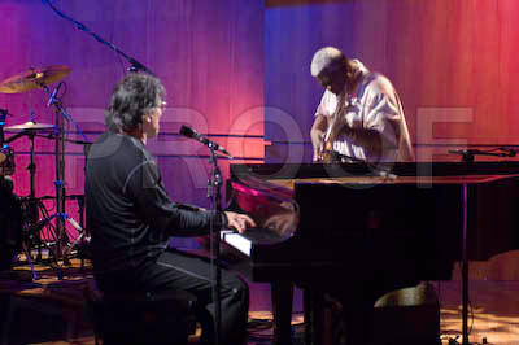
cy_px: 172
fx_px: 1512
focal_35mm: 105
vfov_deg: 13.0
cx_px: 260
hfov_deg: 19.5
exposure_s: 1/50
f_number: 2.8
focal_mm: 70
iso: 800
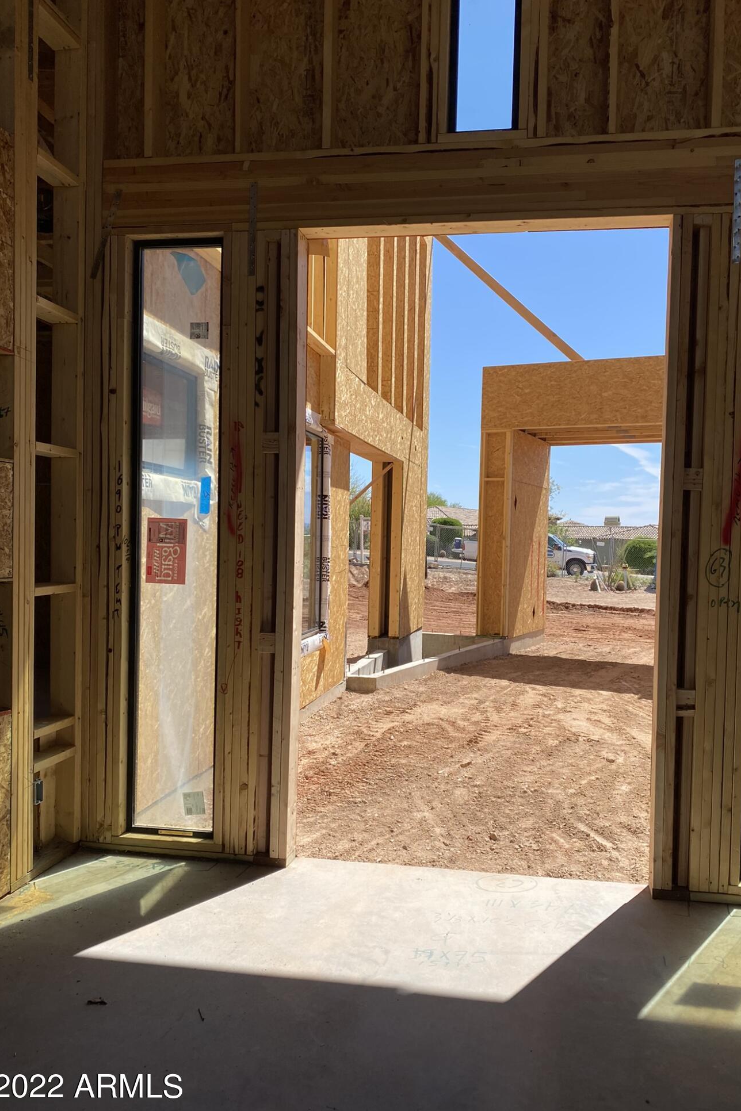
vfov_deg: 65.5
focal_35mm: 28
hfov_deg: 46.3
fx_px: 864
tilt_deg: -0.6
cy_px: 564
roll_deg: -1.3
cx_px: 421
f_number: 1.8
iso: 32
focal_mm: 4.25
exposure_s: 1/2141
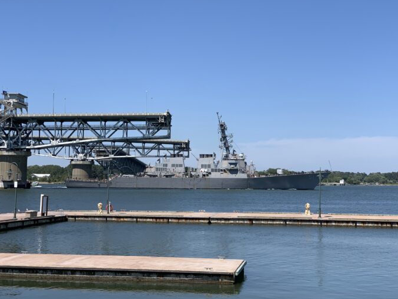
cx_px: 193
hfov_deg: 32.7
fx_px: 678
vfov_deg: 24.8
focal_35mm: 59
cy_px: 135
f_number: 2.4
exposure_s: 1/1332
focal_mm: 6
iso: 16
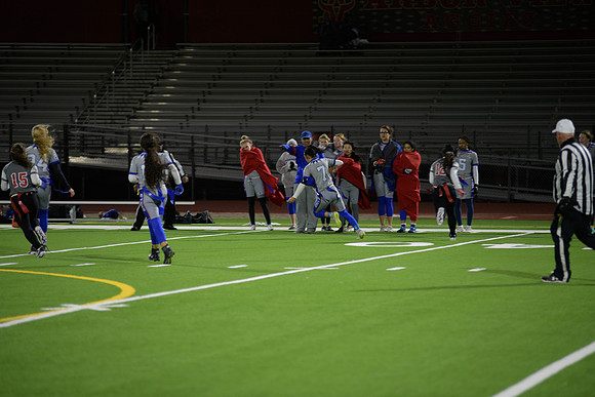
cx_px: 298
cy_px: 198
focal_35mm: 165
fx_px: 2728
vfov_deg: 8.3
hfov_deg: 12.4
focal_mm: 165
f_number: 2.8
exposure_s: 1/200
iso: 900
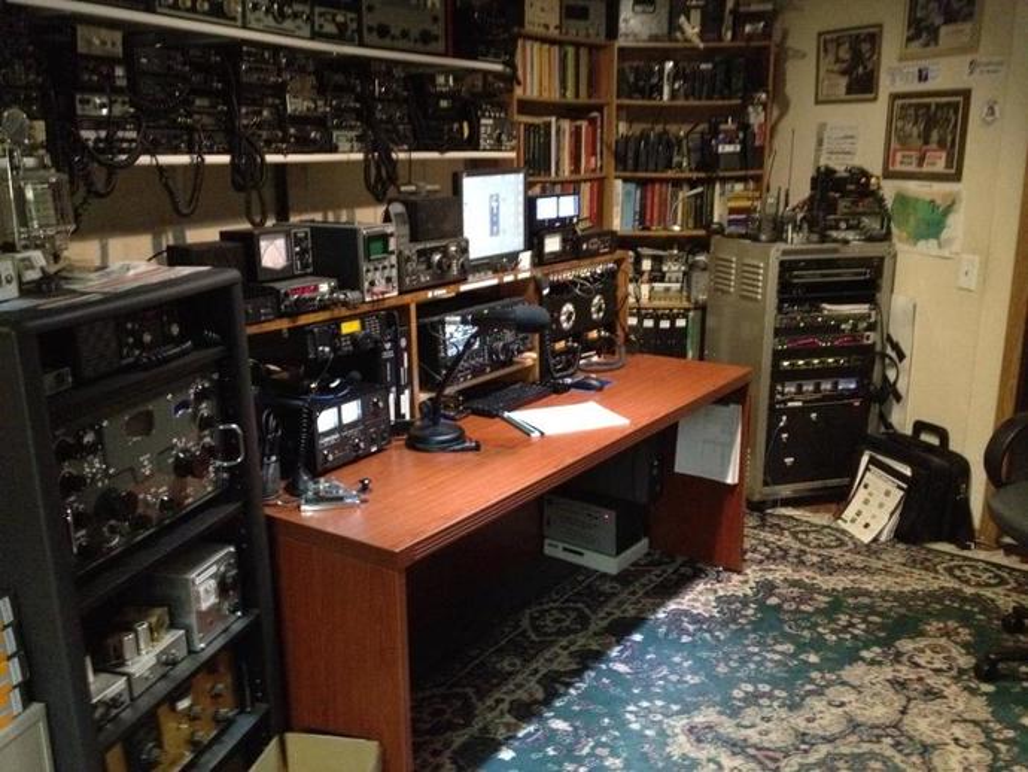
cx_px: 514
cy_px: 386
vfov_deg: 40.7
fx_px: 1040
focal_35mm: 35
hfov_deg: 52.6
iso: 800
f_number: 2.4
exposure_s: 1/15
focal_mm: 4.28
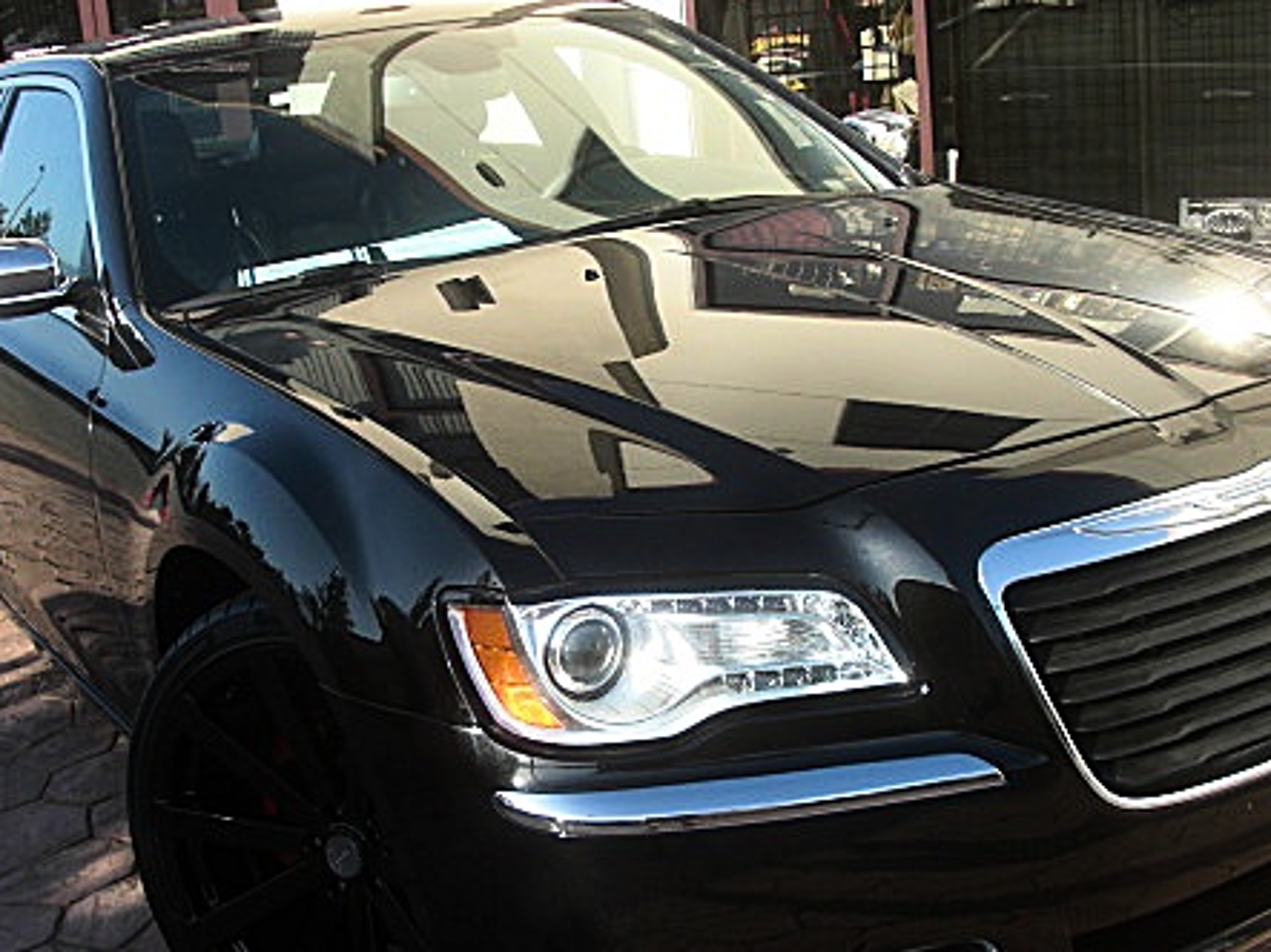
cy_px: 585
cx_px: 663
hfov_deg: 36.8
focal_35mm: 52
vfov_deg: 27.9
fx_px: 1909
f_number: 2.8
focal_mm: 6.3
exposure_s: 1/320
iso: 50
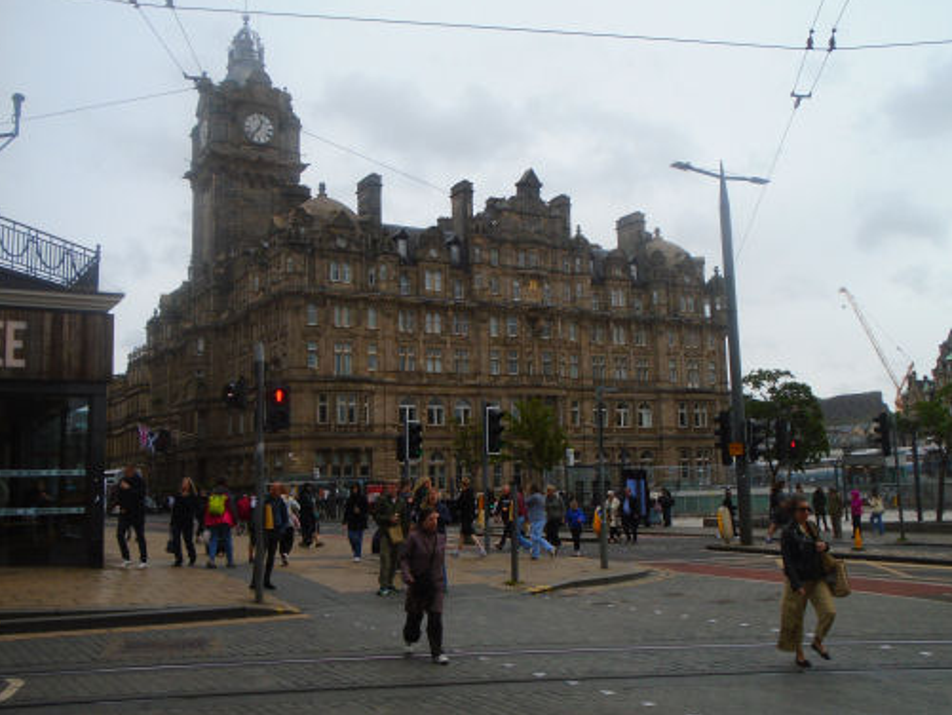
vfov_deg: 38.7
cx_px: 474
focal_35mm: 37
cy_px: 358
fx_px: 1018
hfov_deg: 50.1
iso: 100
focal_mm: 6.4
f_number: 3.8
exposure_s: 1/640
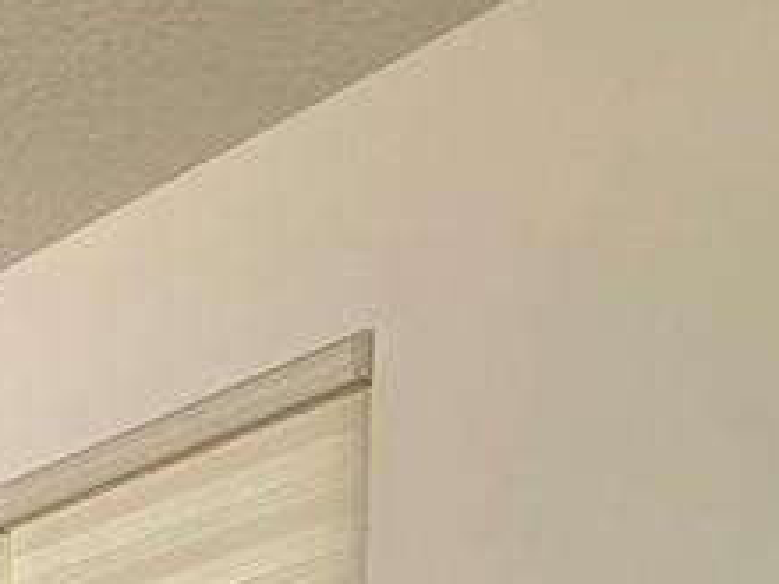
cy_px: 1409
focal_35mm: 102
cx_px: -478
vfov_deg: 11.8
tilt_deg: -3.0
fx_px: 2295
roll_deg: -1.4
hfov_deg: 16.9
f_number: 2.2
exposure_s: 1/99
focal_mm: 2.22
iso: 125
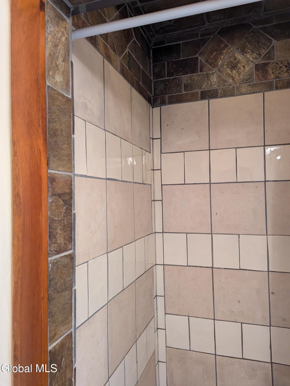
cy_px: 193
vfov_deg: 71.5
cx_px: 145
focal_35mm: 24
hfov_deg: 56.9
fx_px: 268
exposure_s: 1/120
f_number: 1.85
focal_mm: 6.81
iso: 1008
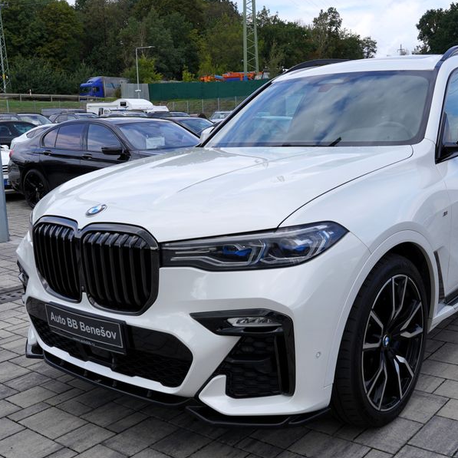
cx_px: 276
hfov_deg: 43.6
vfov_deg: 43.9
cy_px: 237
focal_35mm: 38
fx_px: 569
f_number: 8
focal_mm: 26
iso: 100
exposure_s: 1/250
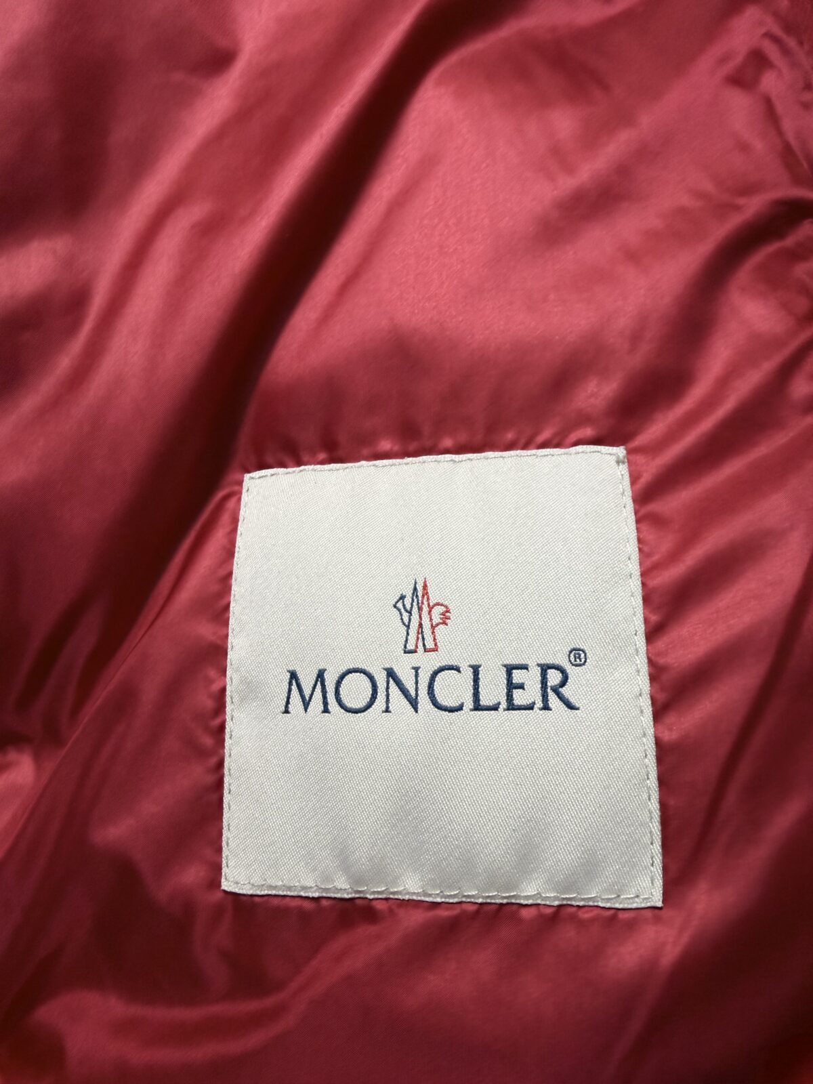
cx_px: 406
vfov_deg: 71.6
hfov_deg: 56.8
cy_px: 542
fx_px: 752
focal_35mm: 24
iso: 320
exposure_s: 1/100
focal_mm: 2.22
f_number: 2.2
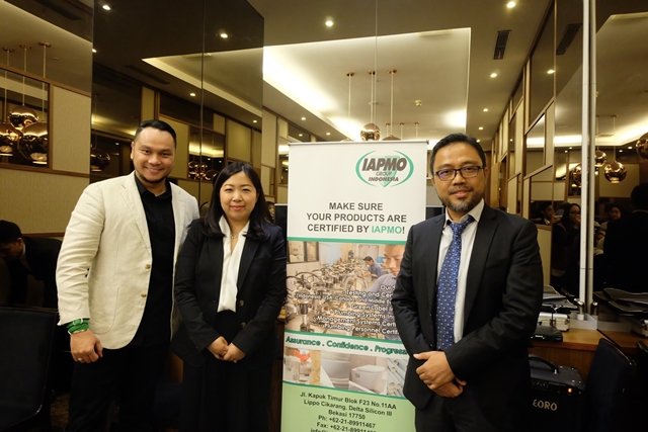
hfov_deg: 73.7
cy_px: 216
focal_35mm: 24
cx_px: 324
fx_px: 432
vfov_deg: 53.2
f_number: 4
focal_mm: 16
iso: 3200
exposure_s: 1/20
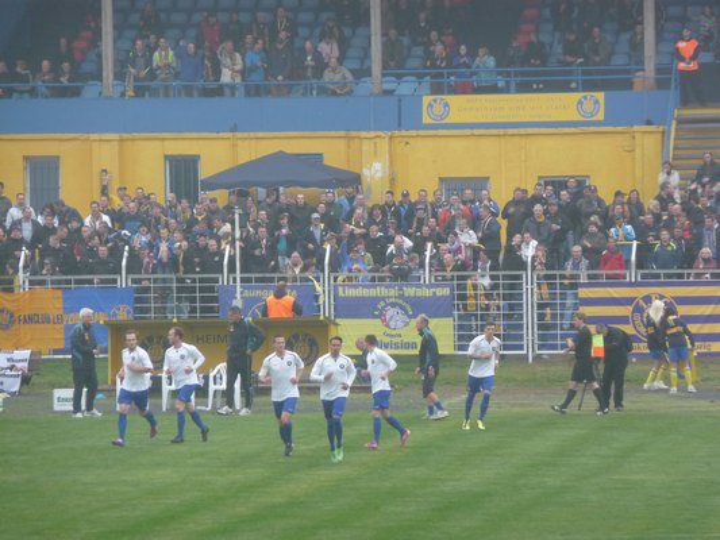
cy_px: 270
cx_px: 360
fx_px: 5825
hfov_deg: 7.1
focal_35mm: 280
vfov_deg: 5.3
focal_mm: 47
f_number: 4.9
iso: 200
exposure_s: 1/125
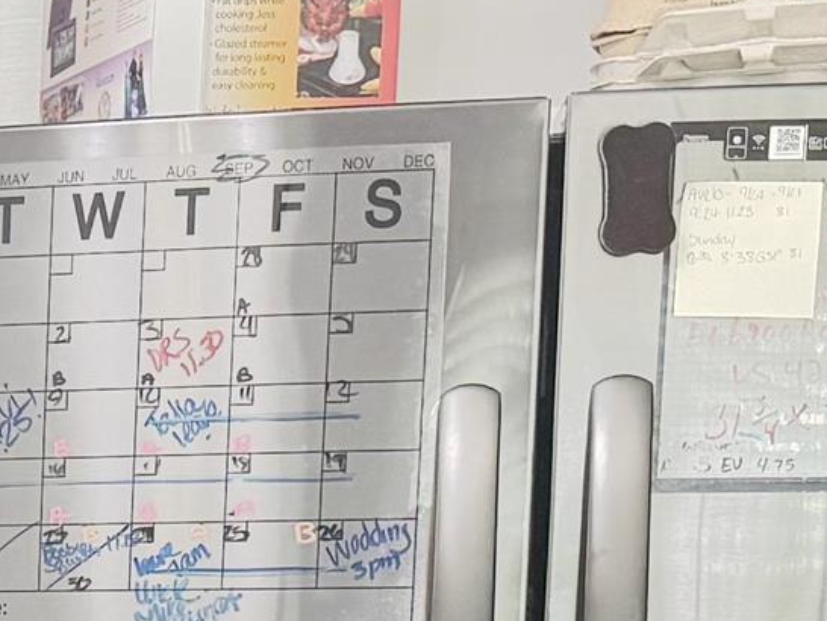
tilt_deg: -7.0
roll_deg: +0.3
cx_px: -486
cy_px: 1072
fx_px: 3227
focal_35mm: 135
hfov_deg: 13.6
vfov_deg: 10.4
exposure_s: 1/60
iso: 160
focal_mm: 6.76
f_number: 1.78
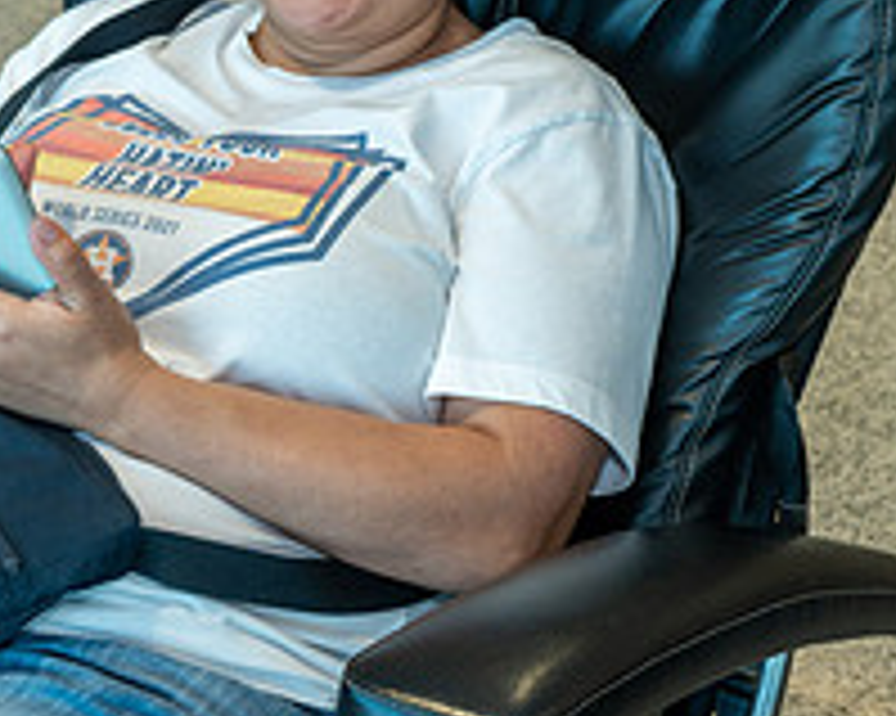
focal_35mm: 112
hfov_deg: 17.2
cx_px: 401
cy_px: 311
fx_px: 2969
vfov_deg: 13.7
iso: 320
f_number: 5
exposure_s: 1/40
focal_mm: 41
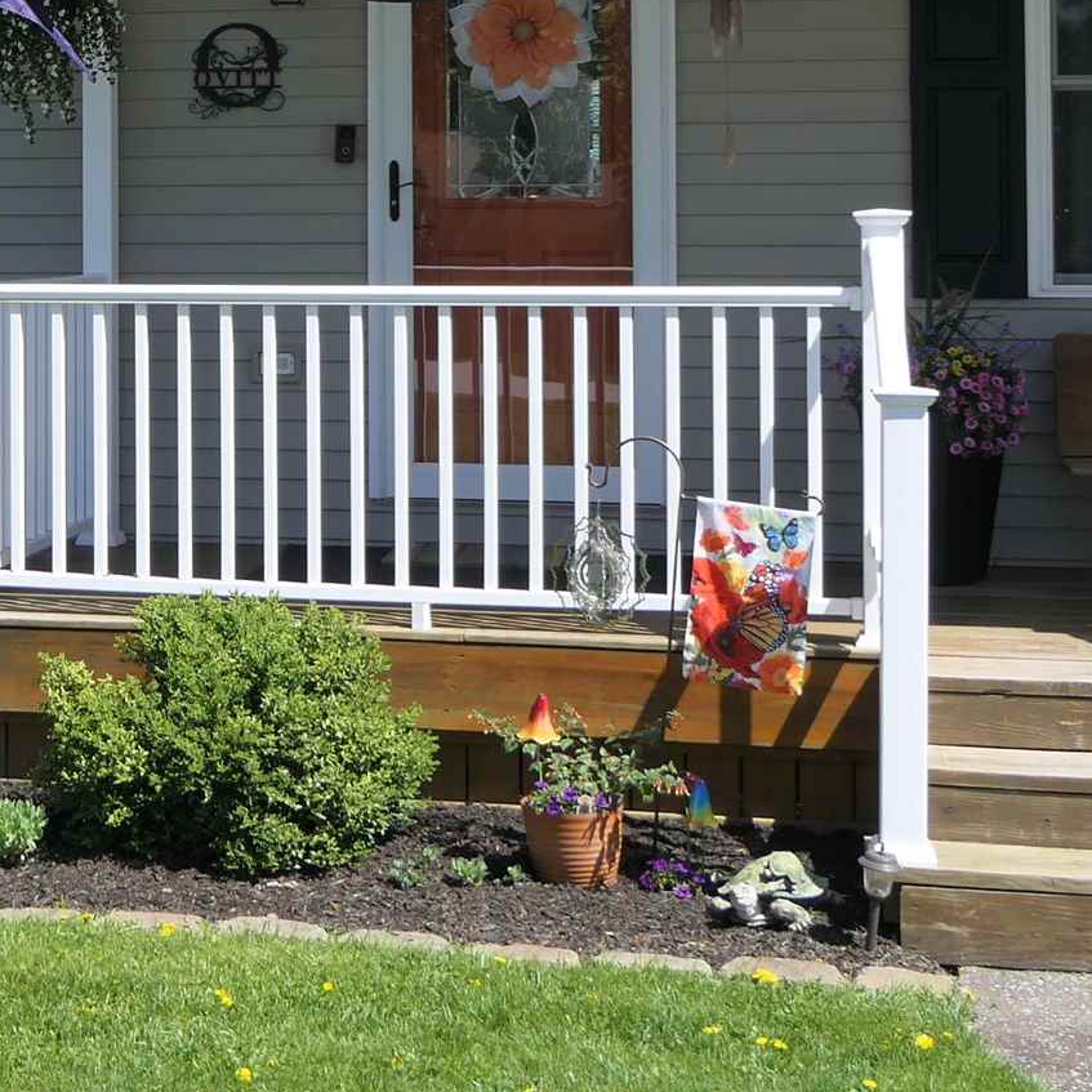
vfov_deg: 22.9
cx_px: -10
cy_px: 147
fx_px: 2641
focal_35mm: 74
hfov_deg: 22.4
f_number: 3.5
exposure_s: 1/1000
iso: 125
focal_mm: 8.8
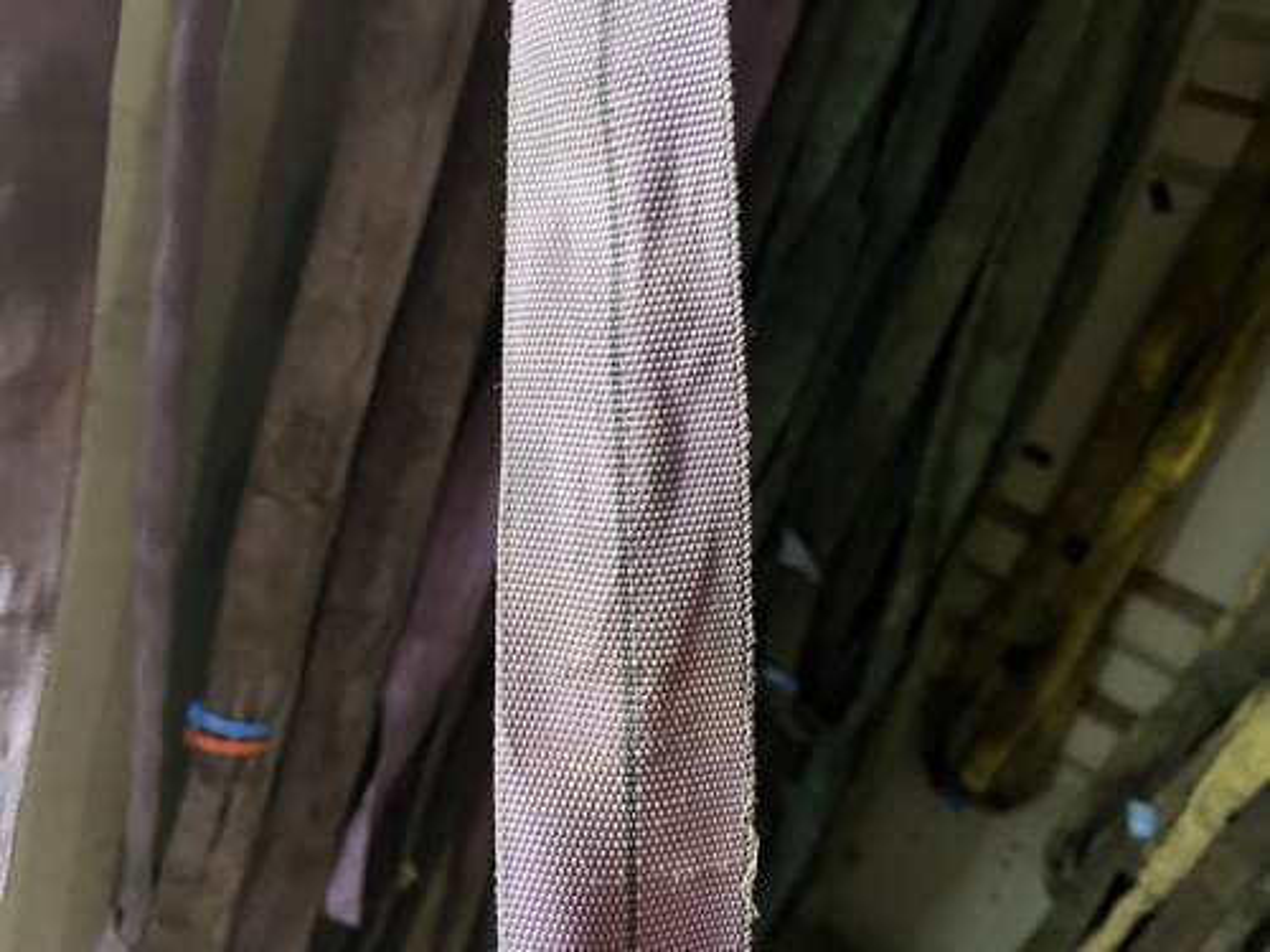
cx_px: 635
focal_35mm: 26
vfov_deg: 53.1
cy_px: 476
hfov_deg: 67.3
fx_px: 954
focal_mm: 5.1
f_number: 1.6
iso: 500
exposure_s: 1/41
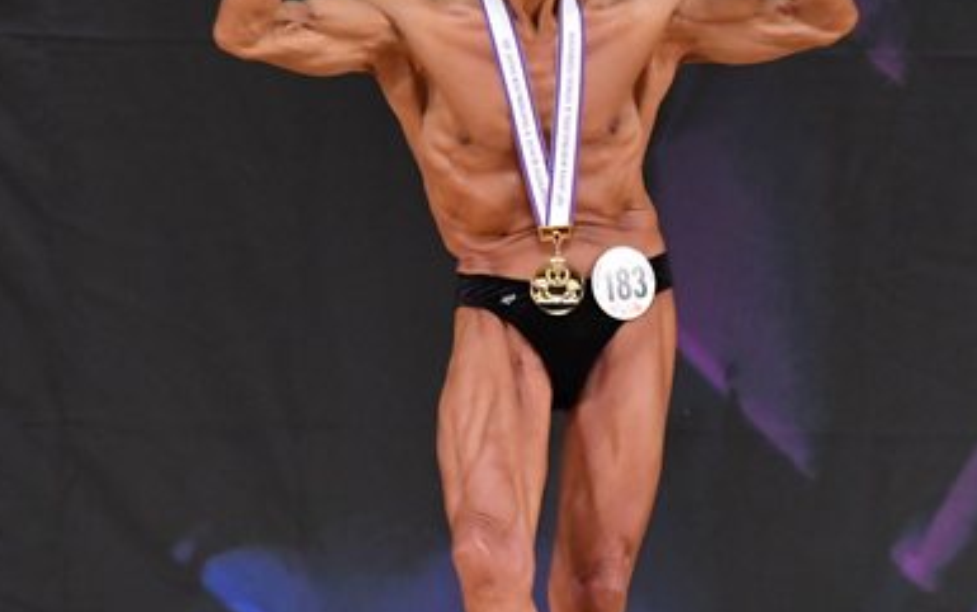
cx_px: 641
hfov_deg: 3.3
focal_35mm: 646
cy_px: 312
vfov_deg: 2.0
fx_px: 17208
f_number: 5.6
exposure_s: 1/400
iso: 5600
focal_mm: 210
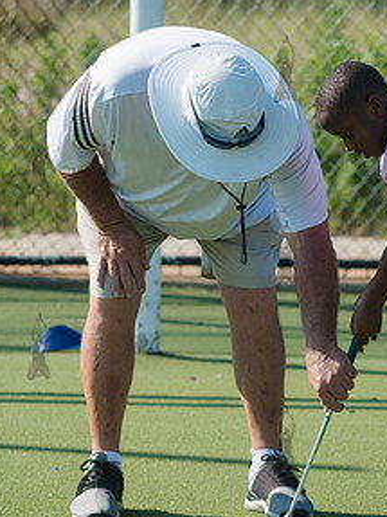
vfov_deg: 6.9
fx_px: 4311
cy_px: 209
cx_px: 383
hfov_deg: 5.1
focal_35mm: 289
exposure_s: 1/640
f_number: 4
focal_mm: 125
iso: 100
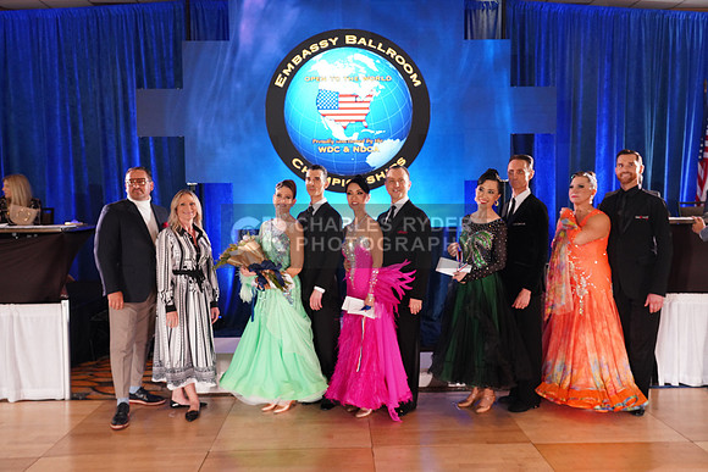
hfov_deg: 63.6
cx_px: 354
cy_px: 236
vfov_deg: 45.0
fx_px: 570
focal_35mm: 29
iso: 2500
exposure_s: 1/200
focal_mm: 29
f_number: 5
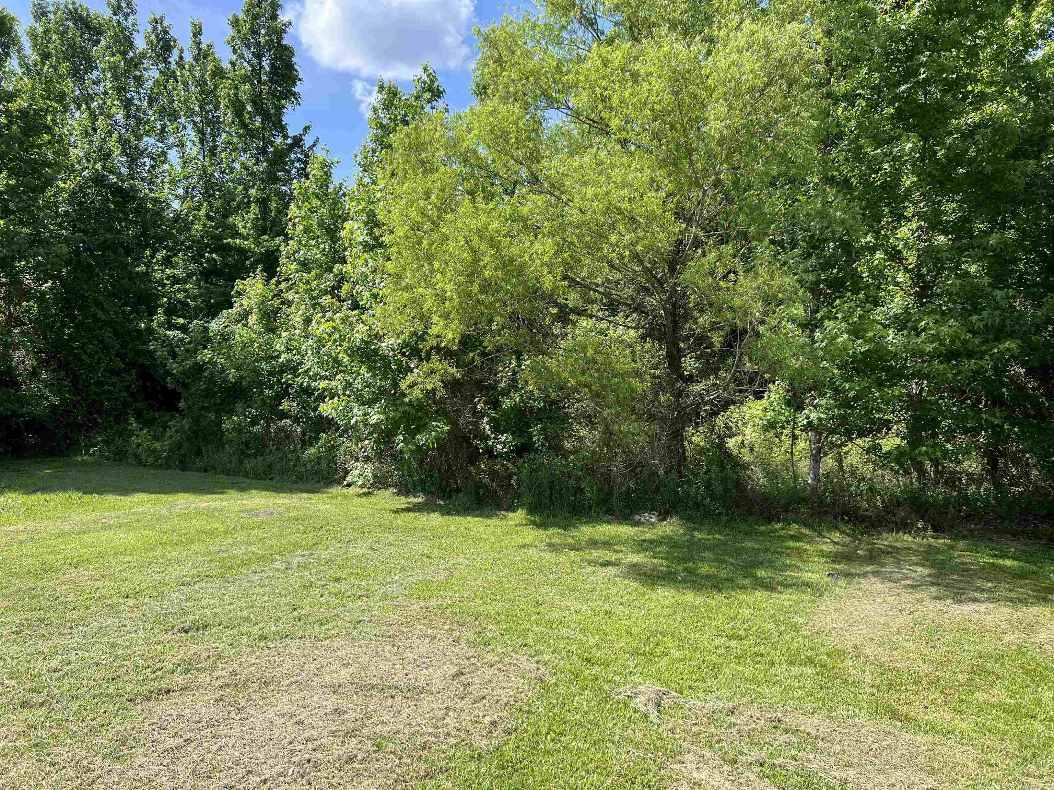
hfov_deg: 67.3
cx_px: 527
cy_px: 395
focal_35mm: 26
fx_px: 792
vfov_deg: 53.1
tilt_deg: -3.0
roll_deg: -0.6
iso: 50
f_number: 1.5
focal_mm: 5.7
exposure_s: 1/1531
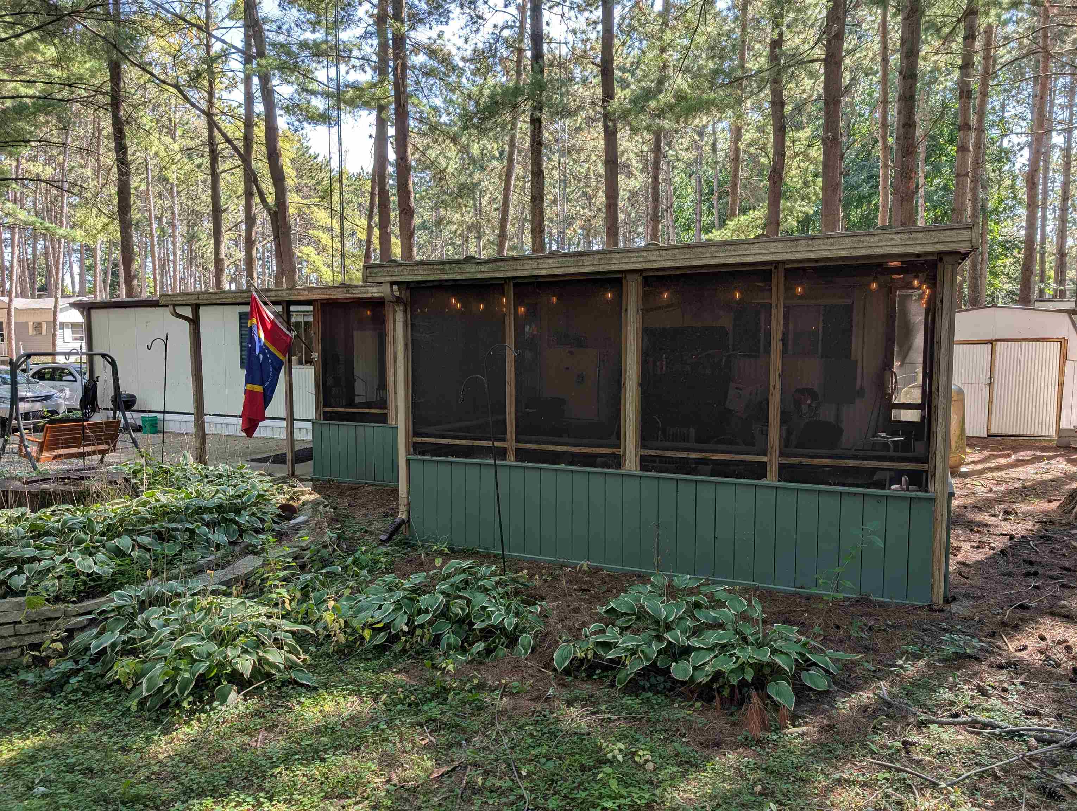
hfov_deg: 71.5
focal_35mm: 24
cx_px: 538
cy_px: 406
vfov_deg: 56.9
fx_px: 748
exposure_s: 1/196
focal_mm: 6.9
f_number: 1.68
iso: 21
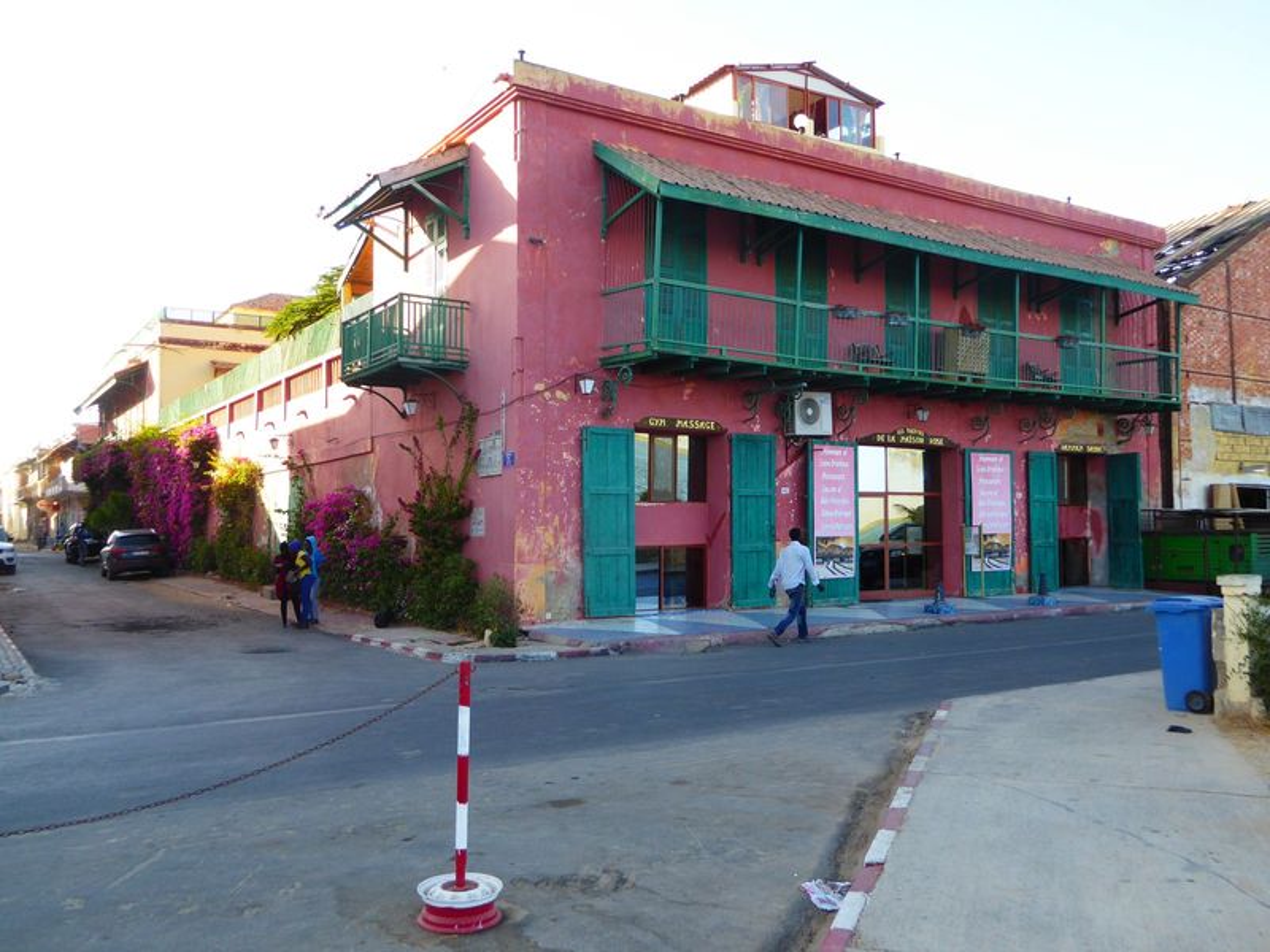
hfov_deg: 58.4
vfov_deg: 45.4
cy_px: 476
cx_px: 635
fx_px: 1137
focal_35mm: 31
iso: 80
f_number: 3.5
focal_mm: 5.4
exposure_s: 1/160
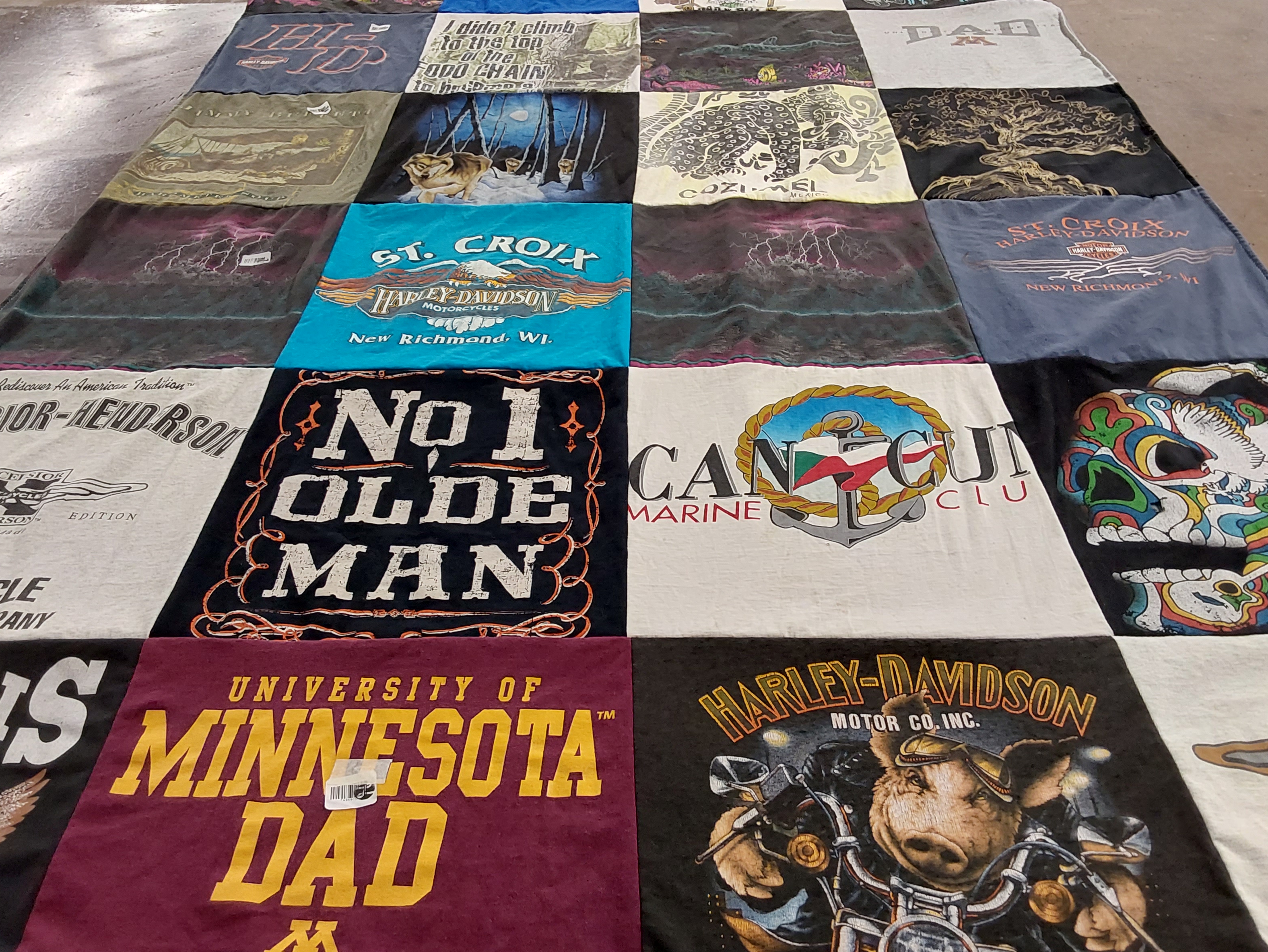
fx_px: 1062
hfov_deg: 61.6
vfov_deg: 48.2
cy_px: 488
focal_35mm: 29
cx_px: 619
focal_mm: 2.91
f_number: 1.9
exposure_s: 1/60
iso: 125
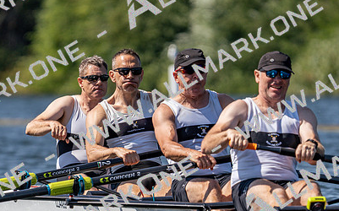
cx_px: 173
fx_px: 5899
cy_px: 153
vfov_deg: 2.1
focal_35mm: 639
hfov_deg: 3.3
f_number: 6.3
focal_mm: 433
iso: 250
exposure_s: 1/2000
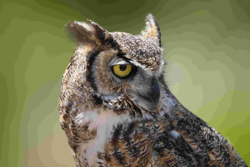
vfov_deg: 2.3
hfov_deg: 3.4
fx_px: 4166
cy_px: 84
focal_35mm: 600
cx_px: 125
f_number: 5.6
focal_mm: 600
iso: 1250
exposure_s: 1/2000
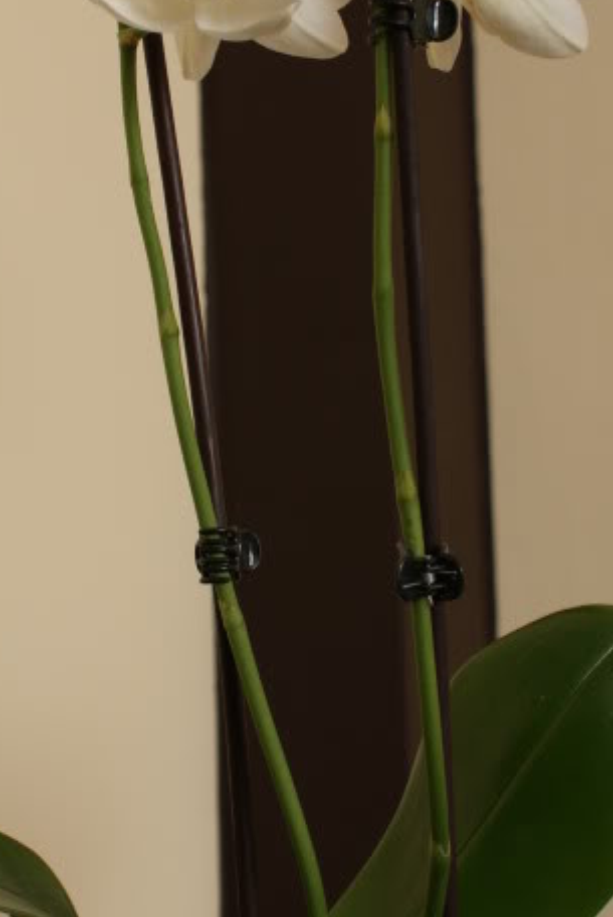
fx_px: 1886
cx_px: 256
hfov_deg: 18.5
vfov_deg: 27.3
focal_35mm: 74
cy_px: 405
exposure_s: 1/40
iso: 100
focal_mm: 22
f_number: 4.5
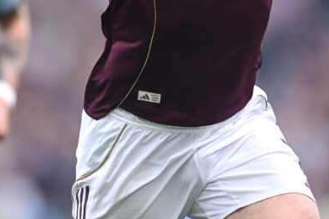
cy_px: -16
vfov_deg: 1.3
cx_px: 152
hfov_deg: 2.0
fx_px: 9619
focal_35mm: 1053
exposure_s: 1/2500
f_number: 3.2
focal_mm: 400
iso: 800
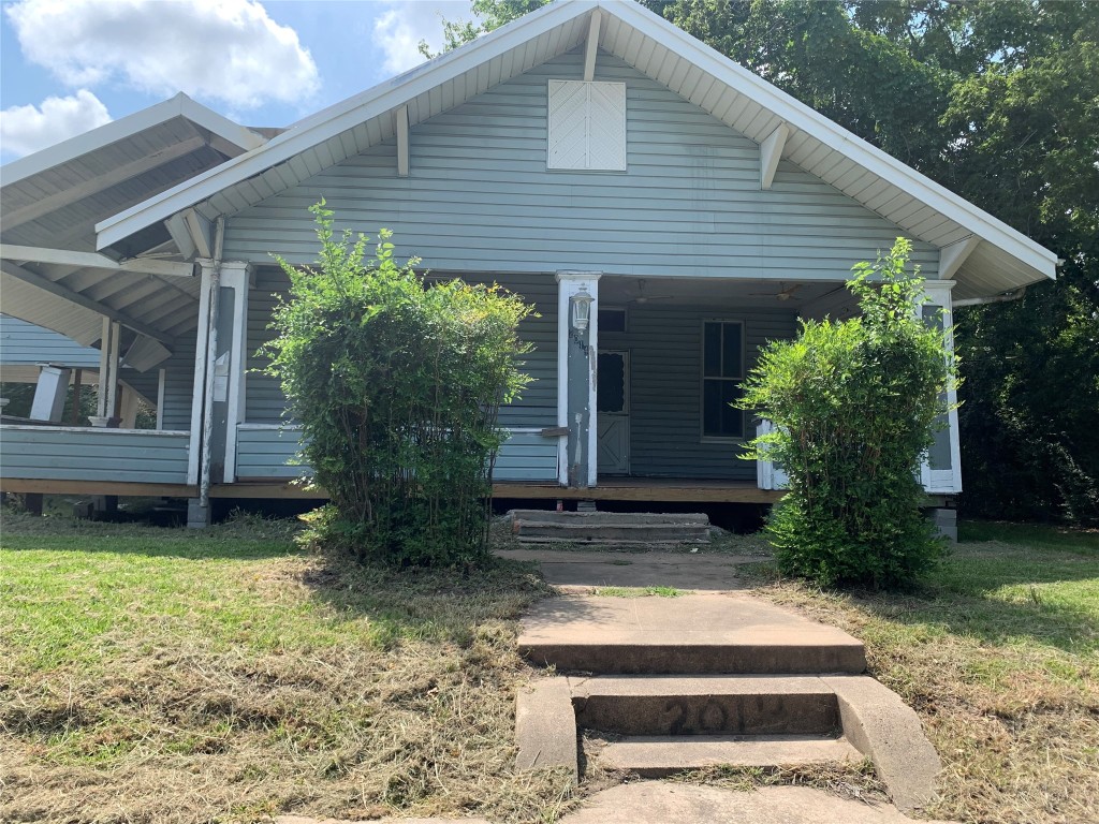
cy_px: 412
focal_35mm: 26
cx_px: 550
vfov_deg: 53.1
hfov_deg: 67.3
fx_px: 825
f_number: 1.8
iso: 25
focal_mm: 4.25
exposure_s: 1/879
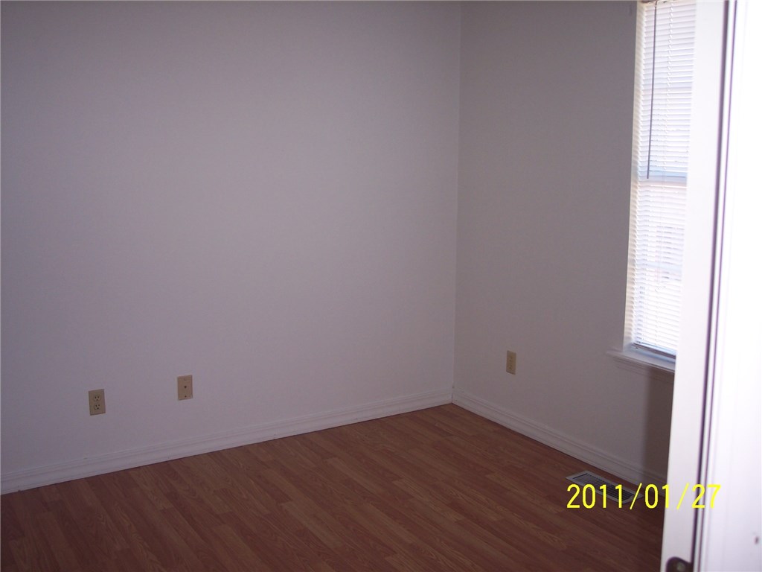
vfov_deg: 36.8
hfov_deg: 47.9
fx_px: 859
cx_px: 381
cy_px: 286
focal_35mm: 39
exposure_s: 1/60
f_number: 2.8
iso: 100
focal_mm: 8
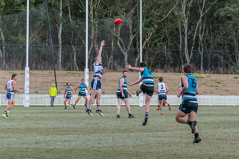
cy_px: 87
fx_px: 1327
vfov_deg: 6.9
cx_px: 147
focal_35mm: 200
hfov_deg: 10.3
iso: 1800
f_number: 5
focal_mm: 160
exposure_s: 1/1600
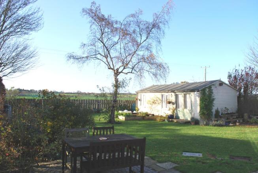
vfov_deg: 48.0
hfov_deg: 67.3
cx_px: 129
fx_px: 194
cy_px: 86
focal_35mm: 27
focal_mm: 18
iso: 100
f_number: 7.1
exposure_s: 1/200
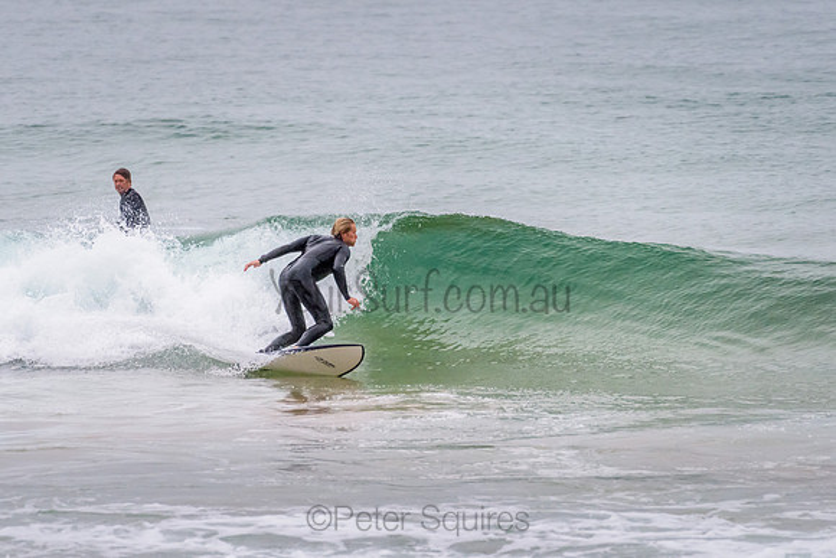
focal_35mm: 613
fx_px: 14246
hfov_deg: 3.4
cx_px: 380
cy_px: 251
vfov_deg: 2.2
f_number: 5.6
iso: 1000
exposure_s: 1/1000
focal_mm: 500
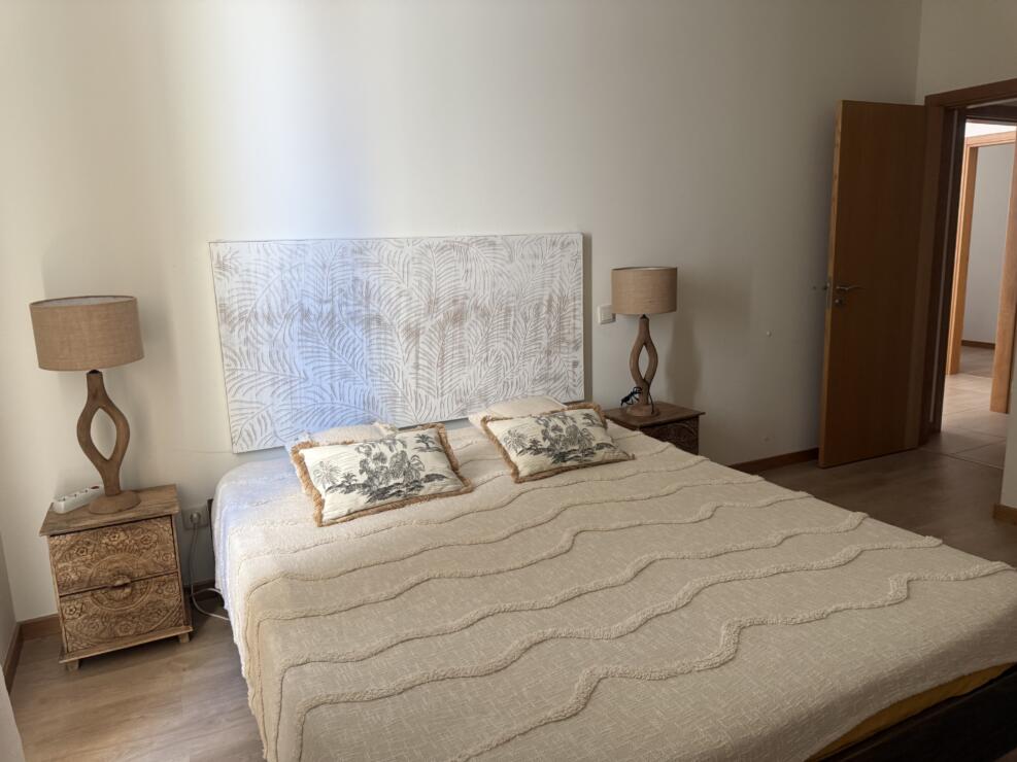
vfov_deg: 56.8
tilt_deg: -10.1
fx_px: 705
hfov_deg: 71.6
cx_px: 508
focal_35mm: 24
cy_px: 381
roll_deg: +1.3
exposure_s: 1/60
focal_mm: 6.76
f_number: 1.78
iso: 200
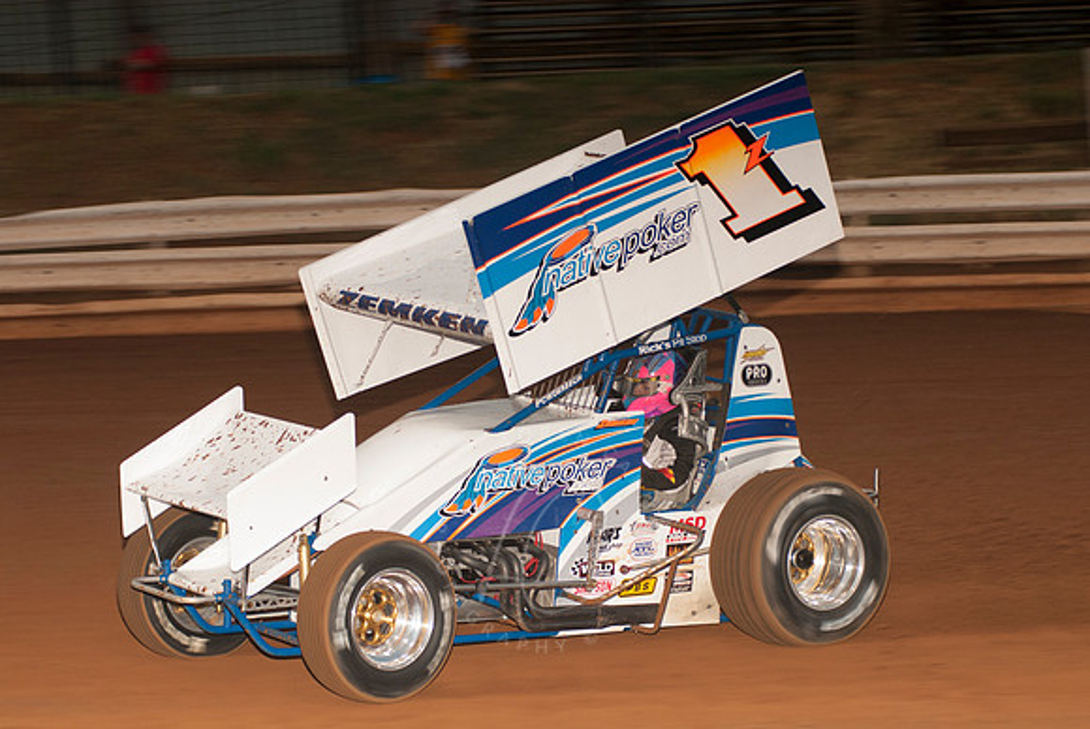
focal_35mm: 120
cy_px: 364
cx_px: 545
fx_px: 3637
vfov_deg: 11.4
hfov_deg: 17.0
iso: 400
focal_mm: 80
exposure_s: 1/400
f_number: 4
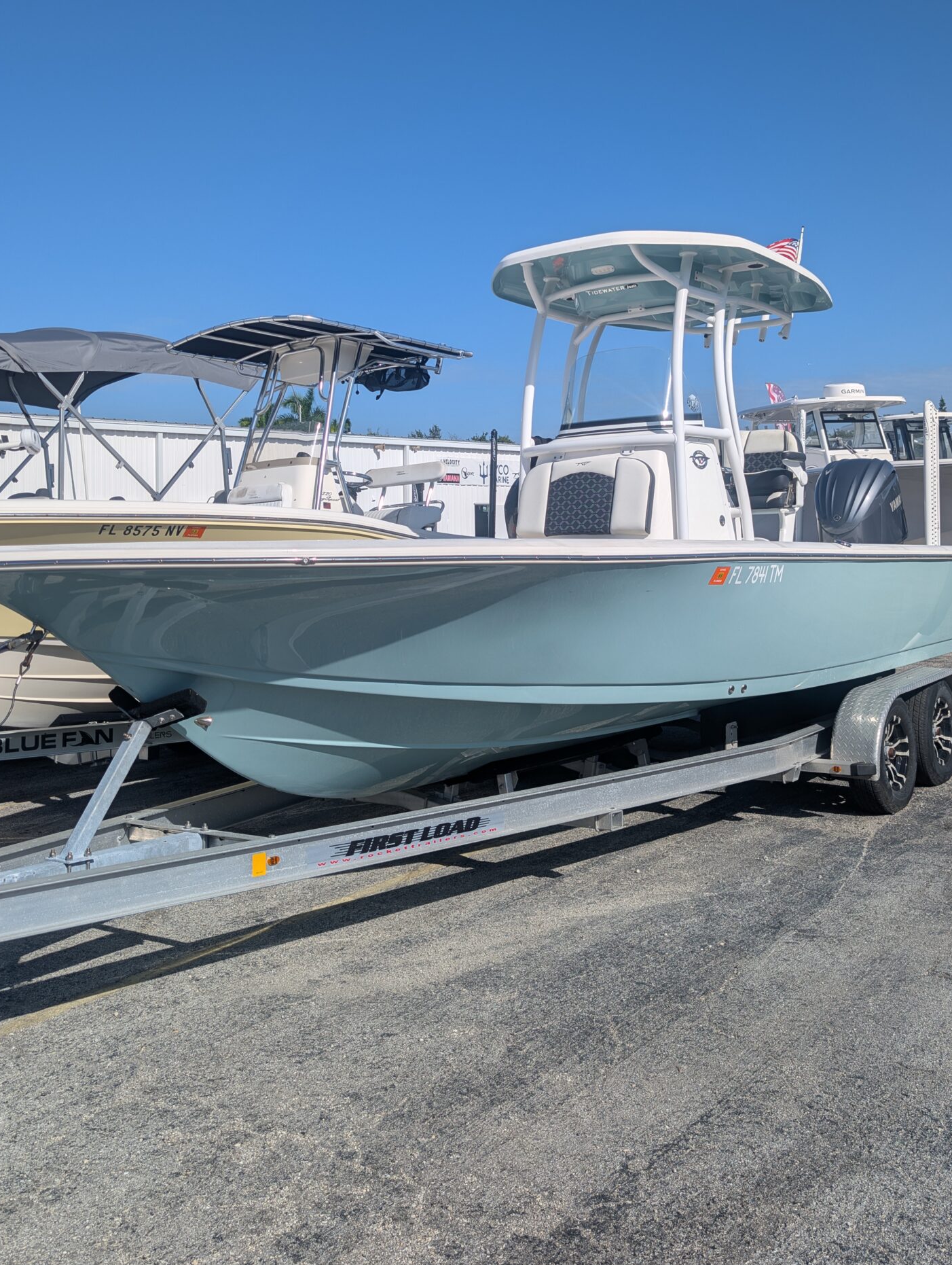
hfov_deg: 43.0
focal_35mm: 33
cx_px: 518
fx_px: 1207
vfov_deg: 54.5
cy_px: 457
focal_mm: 6.9
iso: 18
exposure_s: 1/2299
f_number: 1.68
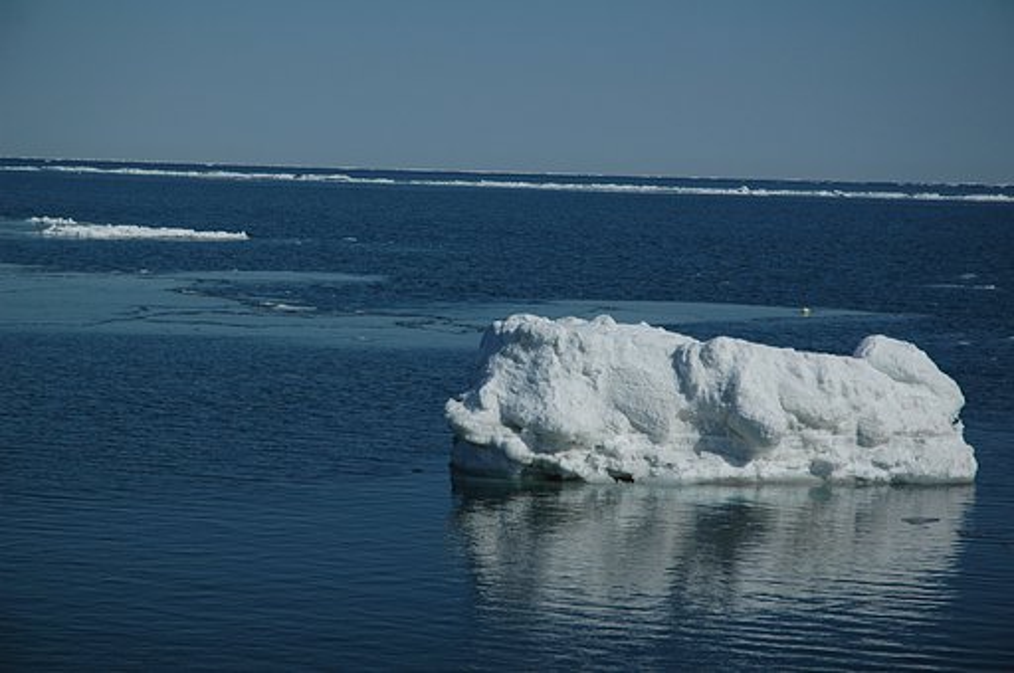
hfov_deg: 19.5
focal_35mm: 105
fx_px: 2954
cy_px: 336
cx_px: 507
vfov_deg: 13.0
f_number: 6.3
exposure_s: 1/3200
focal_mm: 70
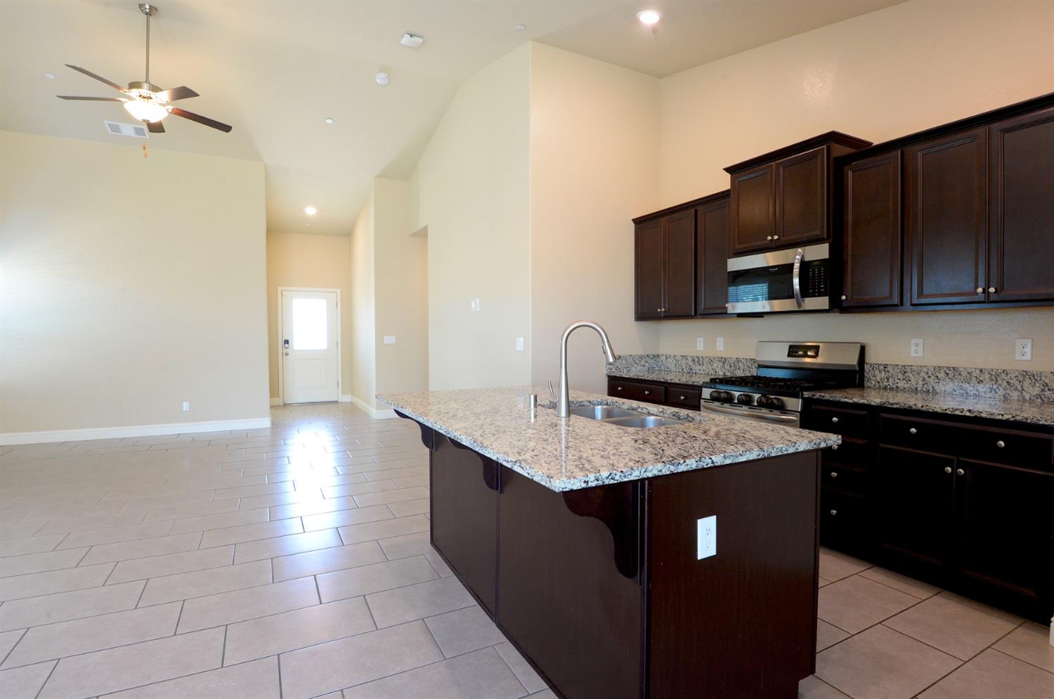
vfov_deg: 67.2
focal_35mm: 18
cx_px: 527
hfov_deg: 90.1
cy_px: 350
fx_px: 526
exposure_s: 1/20
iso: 2000
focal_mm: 18
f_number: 9
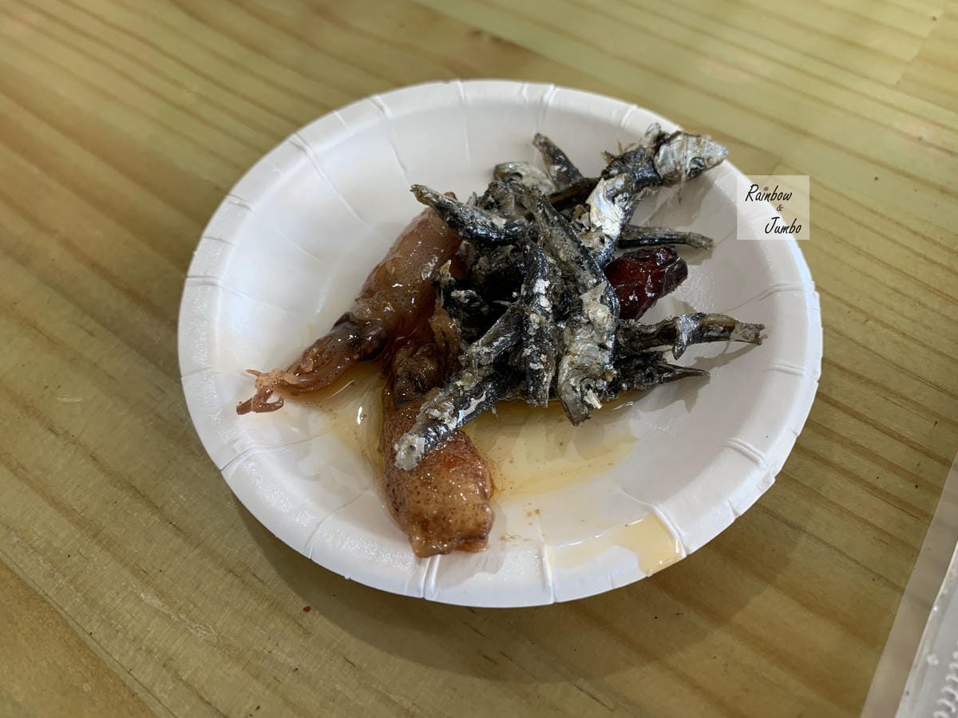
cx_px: 479
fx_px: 720
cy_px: 359
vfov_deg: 53.1
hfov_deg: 67.3
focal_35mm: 26
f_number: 1.8
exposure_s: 1/60
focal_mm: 4.25
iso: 64
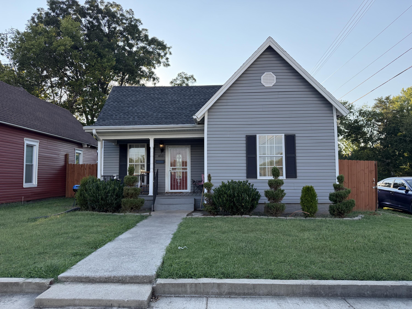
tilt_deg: +3.1
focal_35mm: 24
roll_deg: +0.8
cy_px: 154
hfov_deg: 71.6
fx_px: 286
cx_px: 206
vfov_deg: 56.8
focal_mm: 6.76
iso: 100
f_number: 1.78
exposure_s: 1/1361
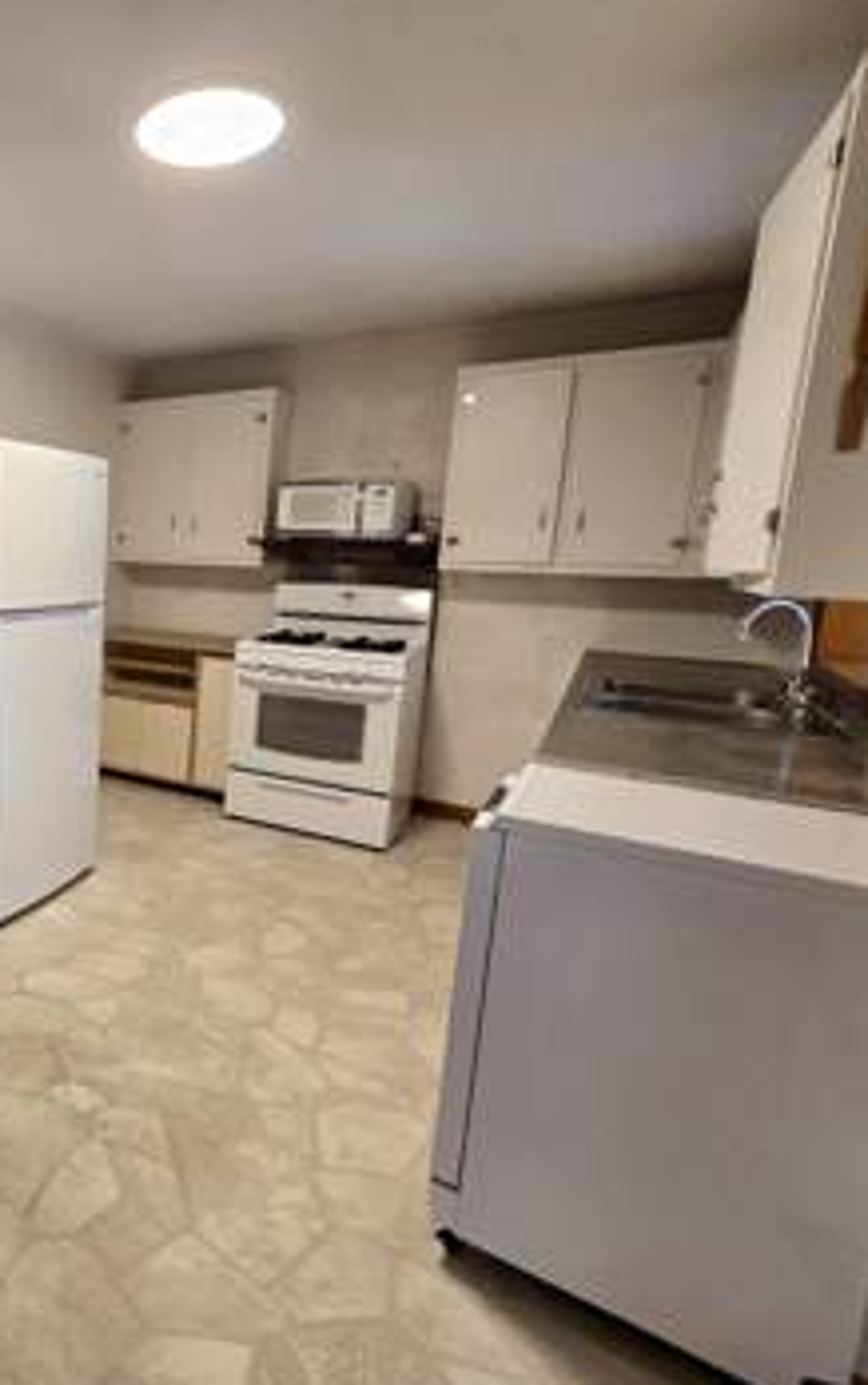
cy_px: 689
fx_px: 718
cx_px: 12
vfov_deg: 88.0
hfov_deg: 51.0
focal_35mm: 19
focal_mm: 2.2
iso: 320
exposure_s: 1/60
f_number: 2.2
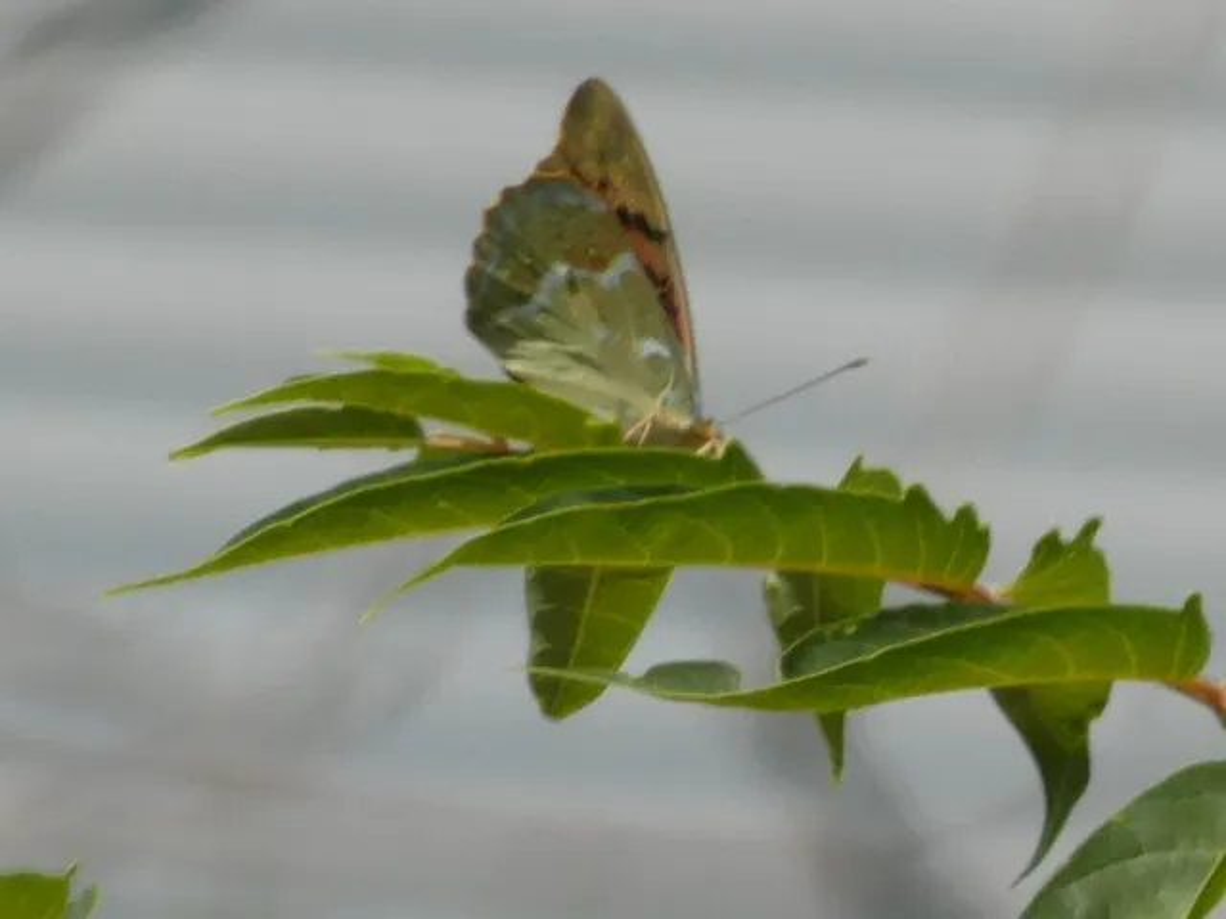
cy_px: 460
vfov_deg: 1.2
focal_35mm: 1200
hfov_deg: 1.7
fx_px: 42501
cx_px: 613
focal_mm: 215
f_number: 5.9
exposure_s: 1/500
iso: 80
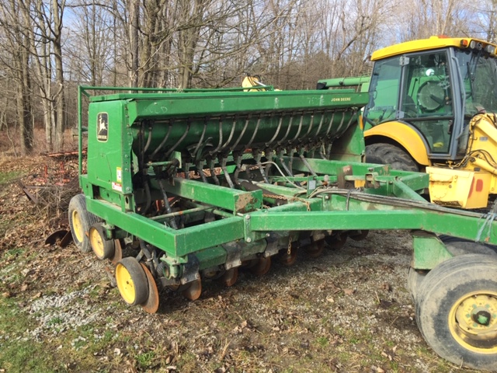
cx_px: 248
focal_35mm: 29
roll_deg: -6.1
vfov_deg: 48.2
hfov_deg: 61.7
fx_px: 416
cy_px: 186
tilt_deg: -10.4
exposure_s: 1/565
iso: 32
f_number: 2.2
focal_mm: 4.15
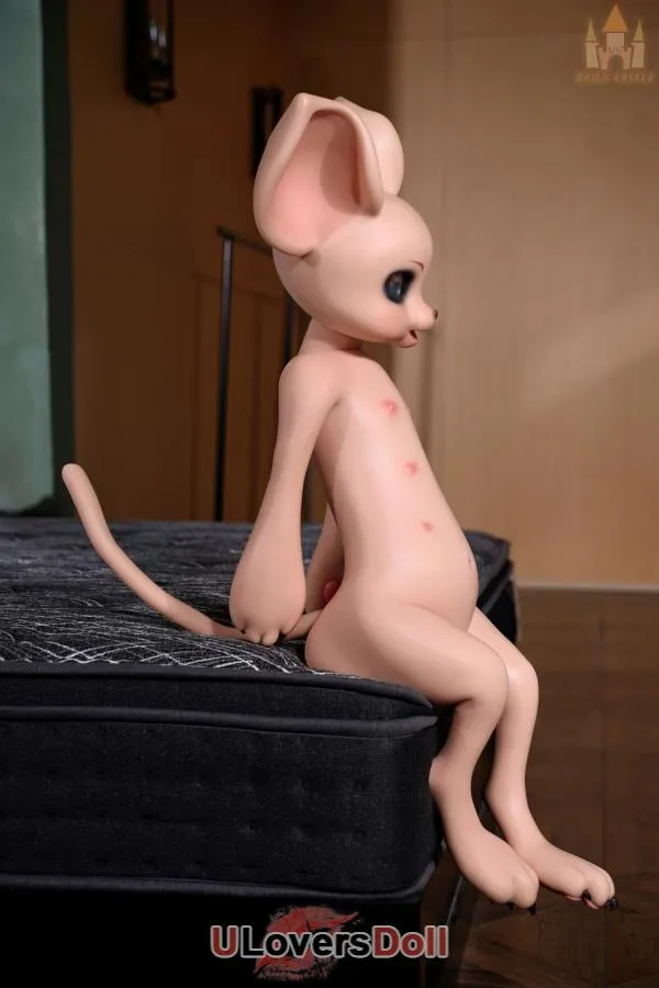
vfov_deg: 32.9
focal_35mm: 61
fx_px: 1675
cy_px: 494
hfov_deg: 22.3
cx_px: 330
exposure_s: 1/125
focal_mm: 61
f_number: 4.5
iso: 50
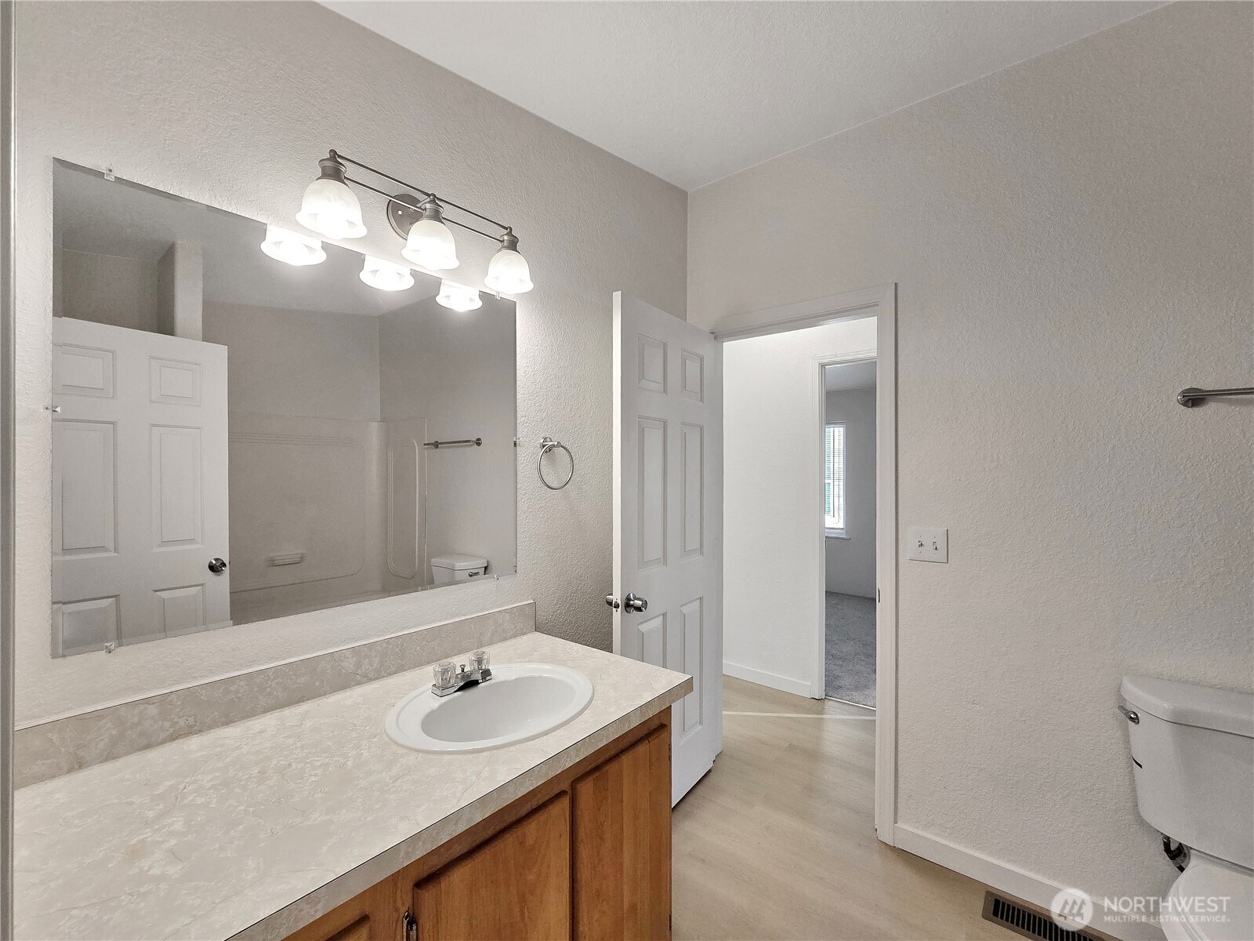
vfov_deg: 89.9
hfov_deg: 106.2
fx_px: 471
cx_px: 627
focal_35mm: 13
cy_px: 470
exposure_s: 1/60
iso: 64
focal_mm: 2.2
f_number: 2.2
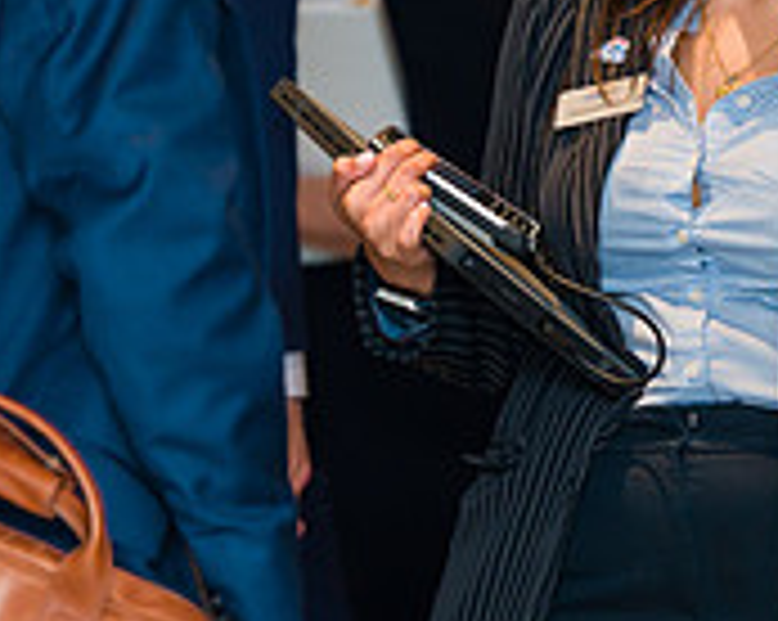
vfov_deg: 4.1
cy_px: 32
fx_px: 8763
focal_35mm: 381
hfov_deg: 5.1
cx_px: 702
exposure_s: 1/160
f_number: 3.2
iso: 400
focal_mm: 120
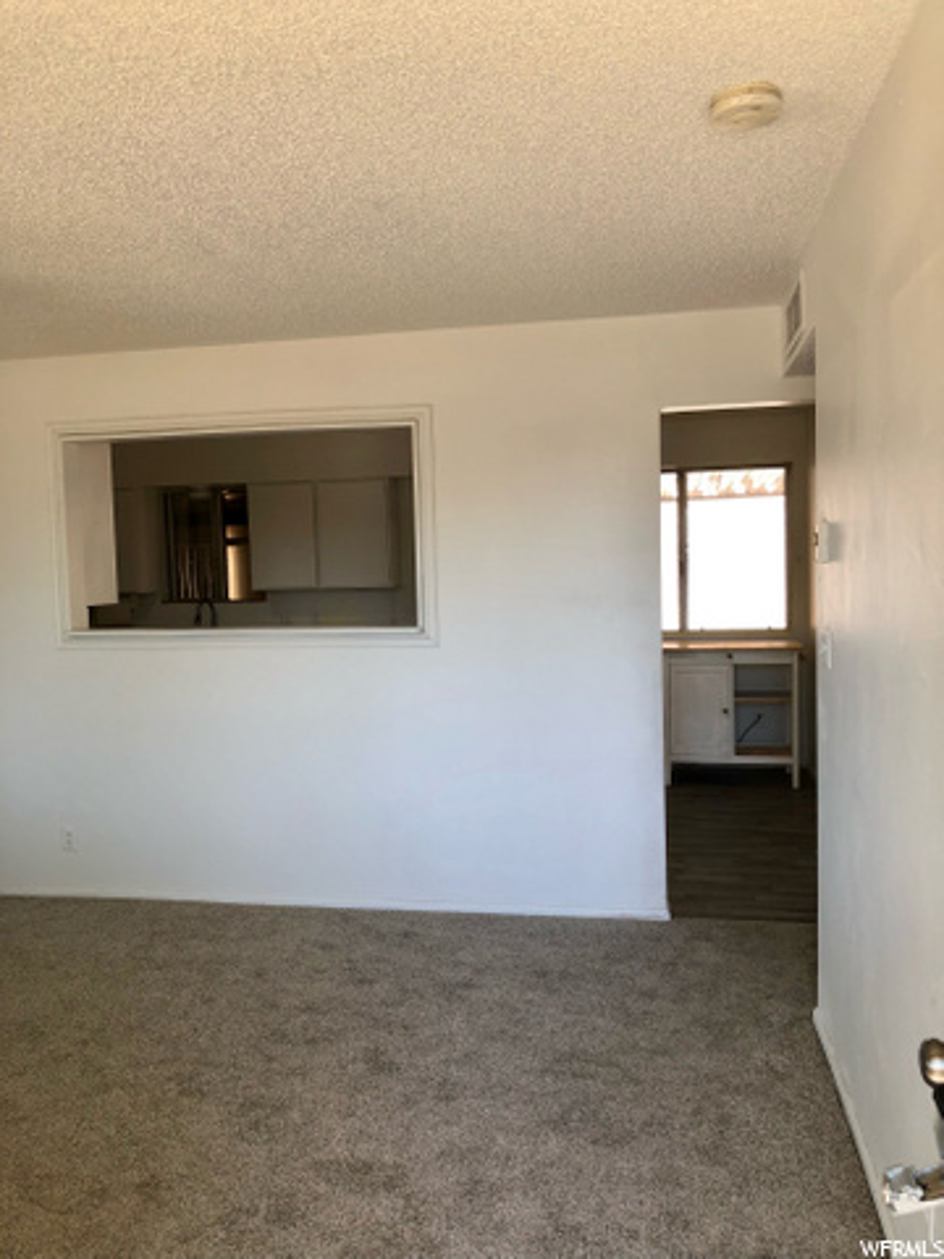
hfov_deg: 49.7
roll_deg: +2.9
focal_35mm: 28
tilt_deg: -2.6
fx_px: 1018
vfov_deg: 63.4
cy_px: 630
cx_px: 472
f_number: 1.8
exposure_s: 1/120
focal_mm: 3.99
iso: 40
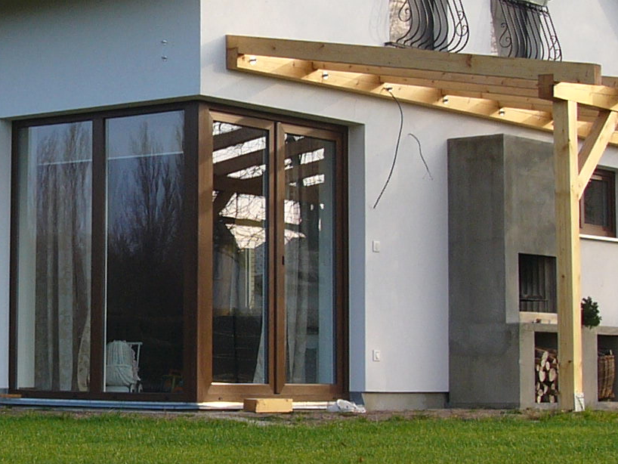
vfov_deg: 13.8
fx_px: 1911
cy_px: 151
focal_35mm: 107
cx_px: -19
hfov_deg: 17.9
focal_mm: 6.4
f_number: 4
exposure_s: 1/160
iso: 50
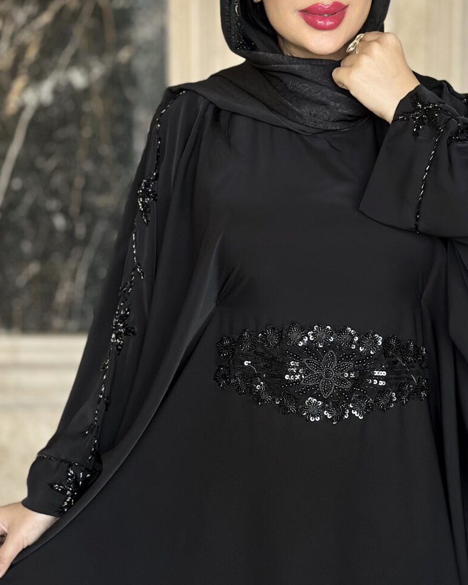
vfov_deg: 24.7
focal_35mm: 77
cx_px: 262
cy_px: 258
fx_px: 1333
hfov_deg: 19.9
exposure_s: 1/60
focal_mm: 6.86
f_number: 1.78
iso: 250
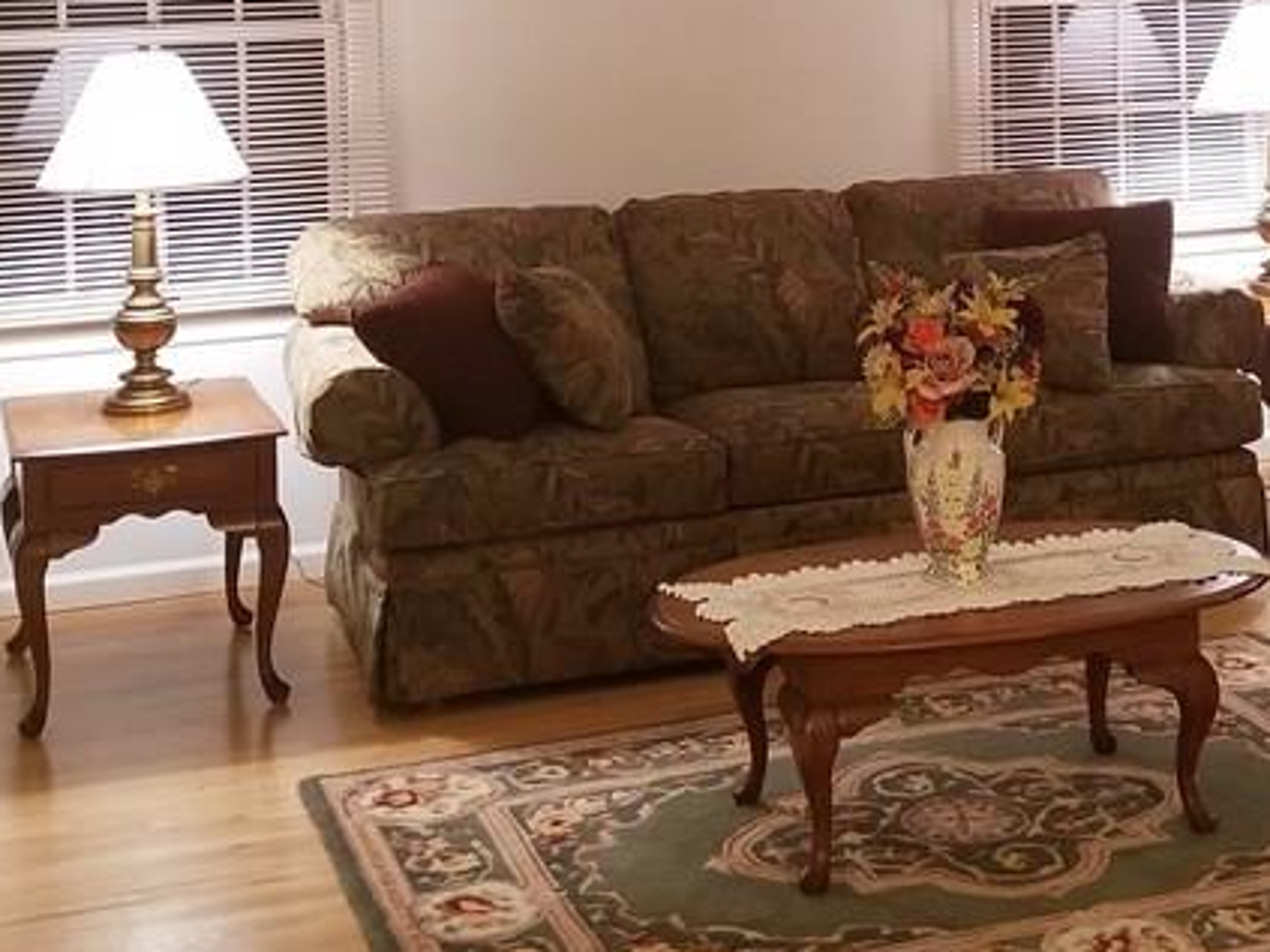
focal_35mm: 63
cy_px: 21
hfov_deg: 30.4
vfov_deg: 22.5
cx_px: 901
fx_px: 2311
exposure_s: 1/20
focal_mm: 4.25
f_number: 1.7
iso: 250
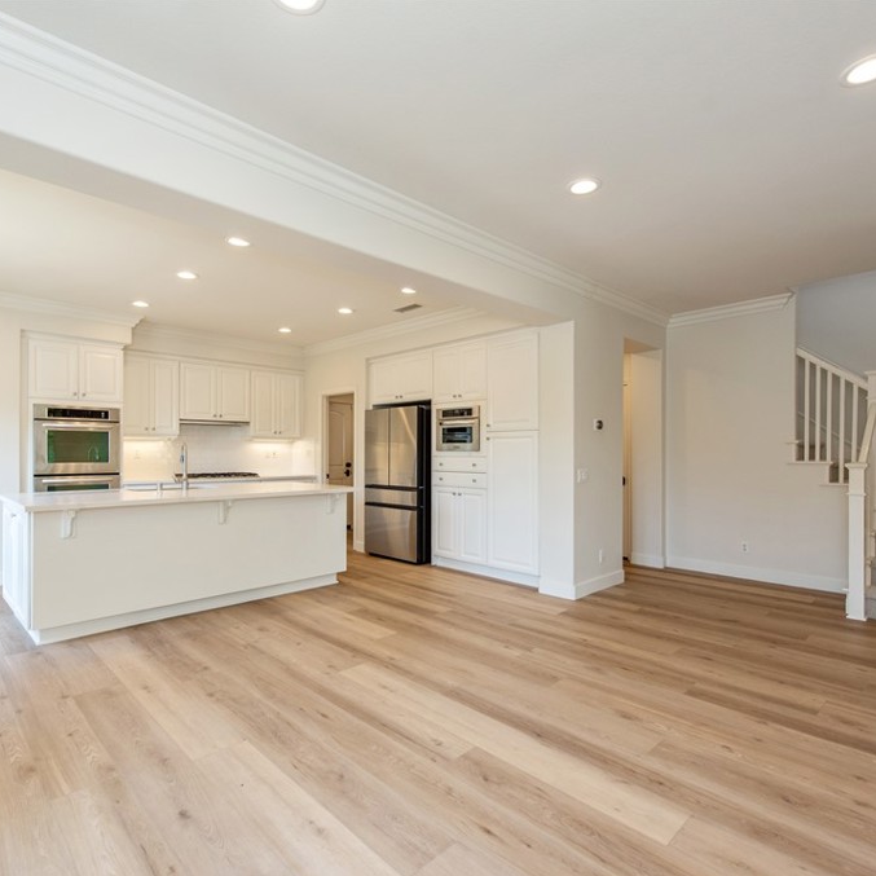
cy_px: 439
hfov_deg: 80.7
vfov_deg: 80.7
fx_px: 515
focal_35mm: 18
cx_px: 426
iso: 640
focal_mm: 14
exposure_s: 1/125
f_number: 5.6
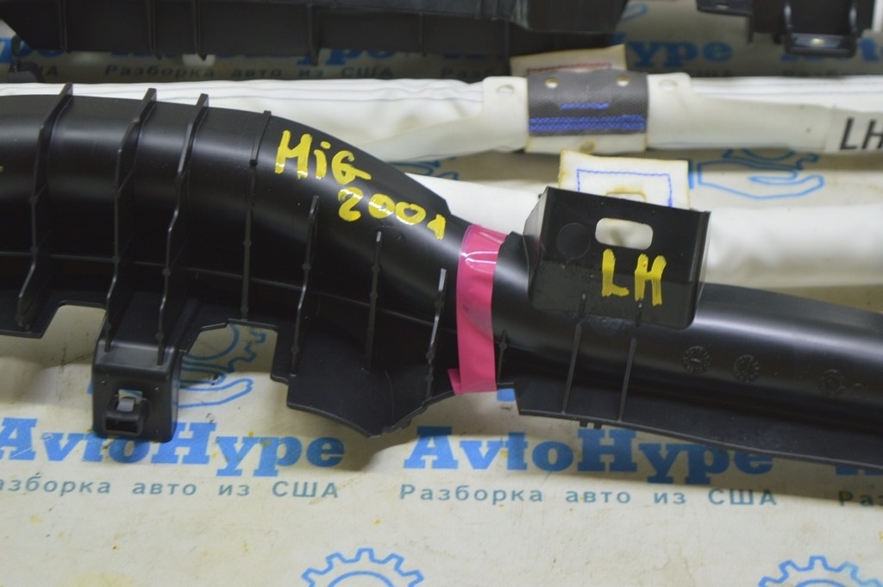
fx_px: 1912
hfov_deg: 26.0
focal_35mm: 78
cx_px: 442
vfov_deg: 17.5
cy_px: 294
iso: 400
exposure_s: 1/20
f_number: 5.6
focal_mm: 52
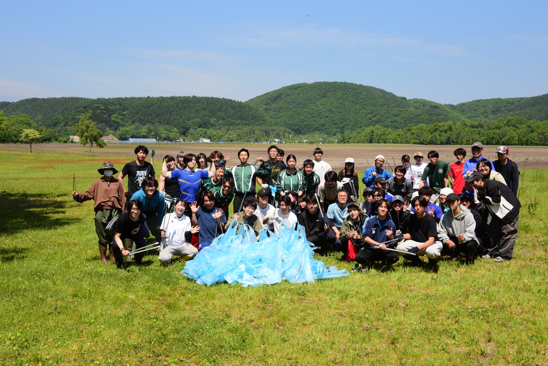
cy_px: 183
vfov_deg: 29.9
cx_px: 274
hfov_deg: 43.6
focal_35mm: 45
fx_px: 685
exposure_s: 1/1250
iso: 2500
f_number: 18
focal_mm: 45
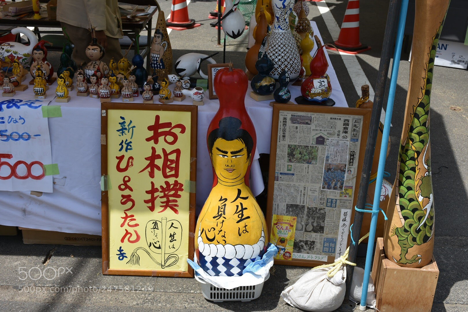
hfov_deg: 47.9
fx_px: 527
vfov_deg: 33.0
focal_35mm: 40
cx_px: 234
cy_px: 156
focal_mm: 27
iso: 100
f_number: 8
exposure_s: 1/250
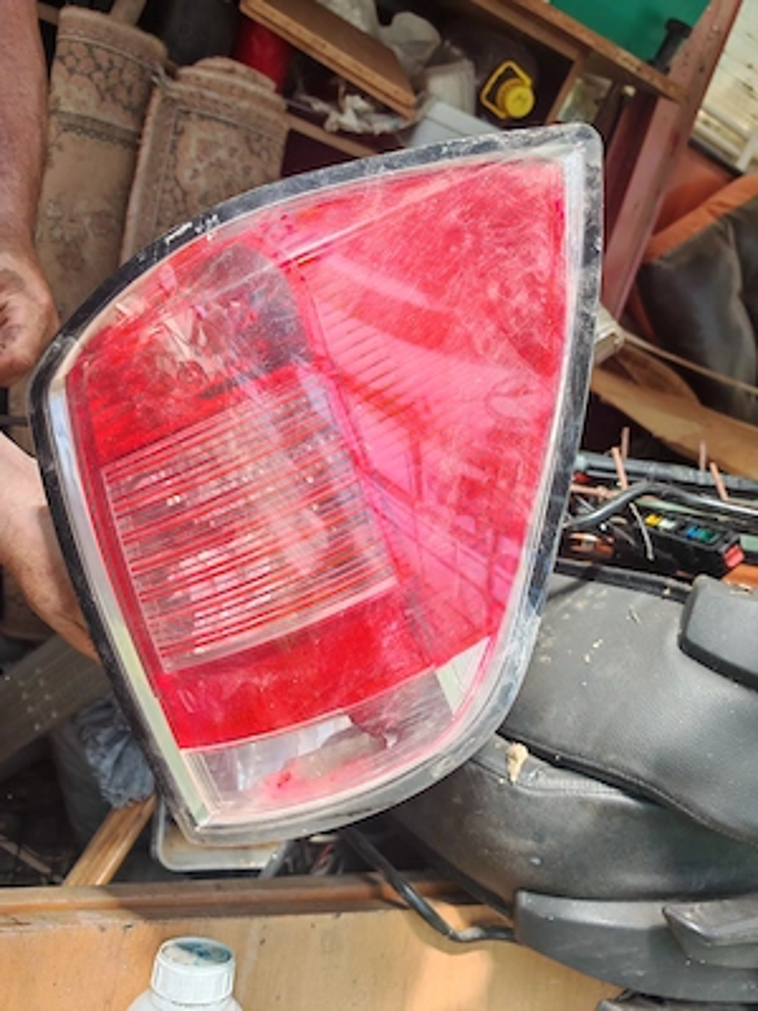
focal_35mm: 27
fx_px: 788
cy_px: 506
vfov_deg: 65.3
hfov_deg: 51.4
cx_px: 379
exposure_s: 1/280
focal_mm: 6.83
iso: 50
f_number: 2
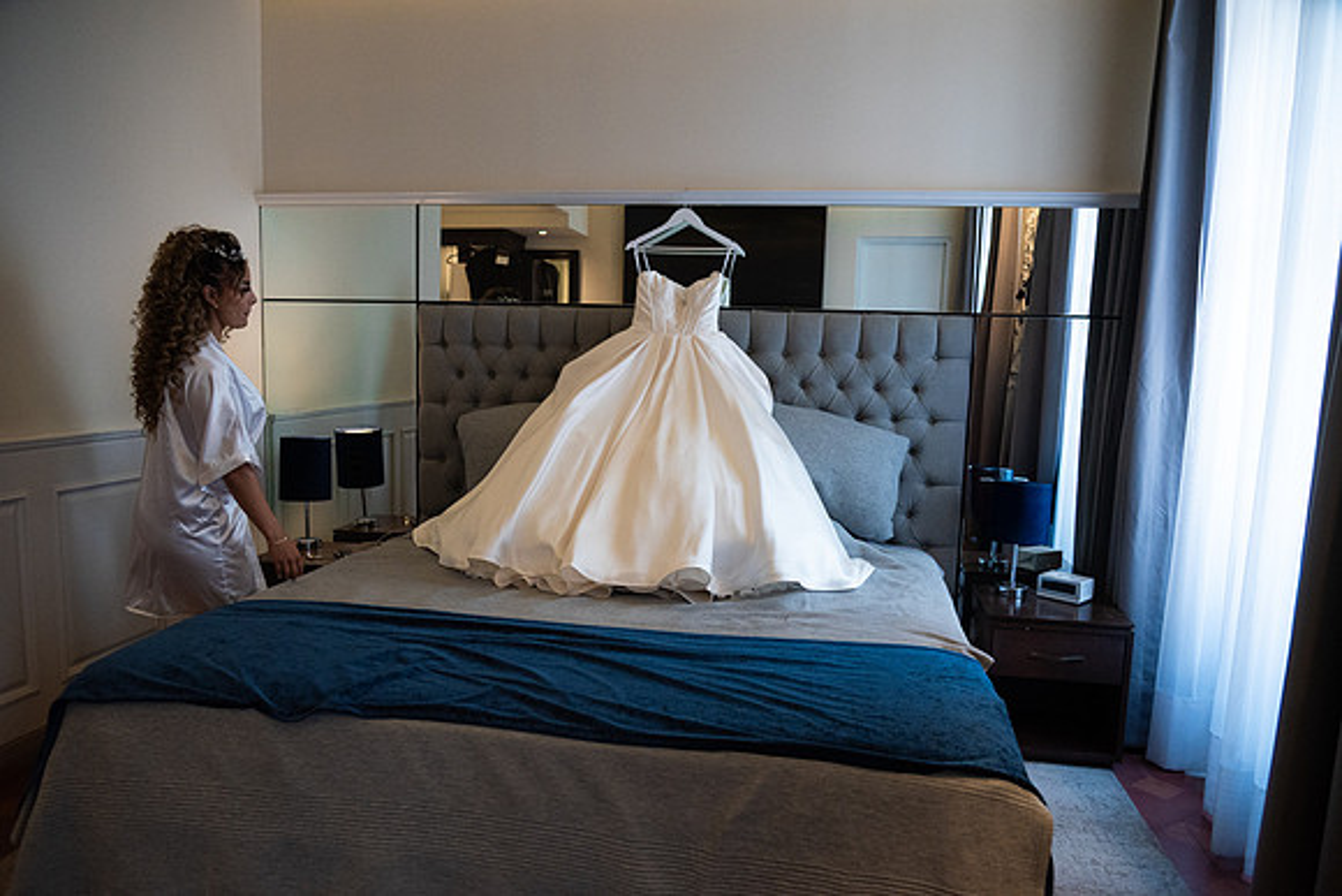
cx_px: 671
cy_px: 448
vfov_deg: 53.2
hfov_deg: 73.7
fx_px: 895
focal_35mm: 24
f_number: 4
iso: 3200
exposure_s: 1/320
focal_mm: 24
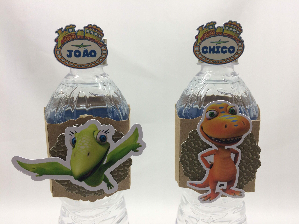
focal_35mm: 29
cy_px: 112
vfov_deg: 48.2
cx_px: 150
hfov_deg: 61.7
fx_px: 250
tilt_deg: -14.6
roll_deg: -0.4
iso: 40
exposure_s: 1/120
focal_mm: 4.15
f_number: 2.2
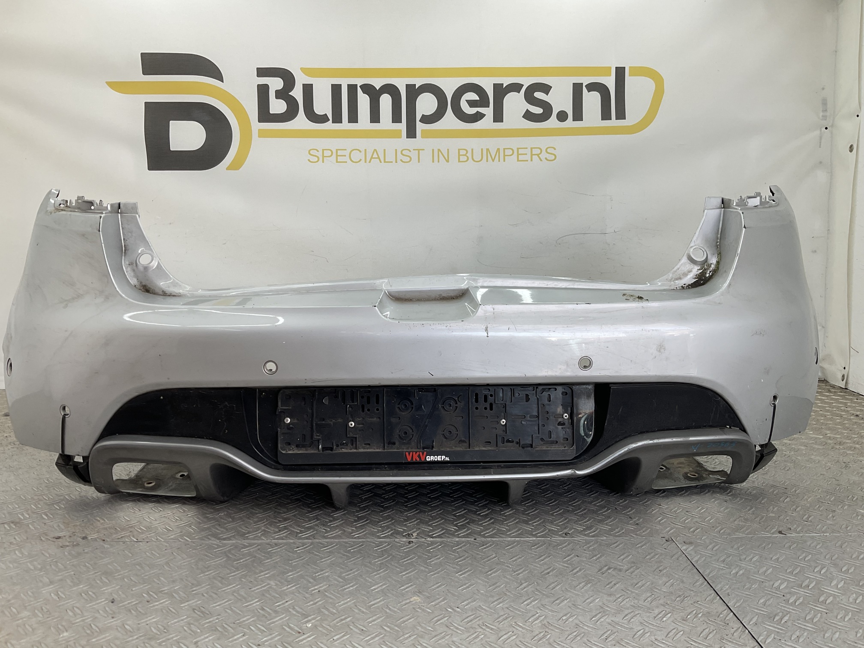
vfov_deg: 48.2
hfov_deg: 61.7
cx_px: 432
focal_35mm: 29
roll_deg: -1.1
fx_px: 724
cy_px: 324
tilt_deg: -8.7
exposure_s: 1/142
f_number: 1.8
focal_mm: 3
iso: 16
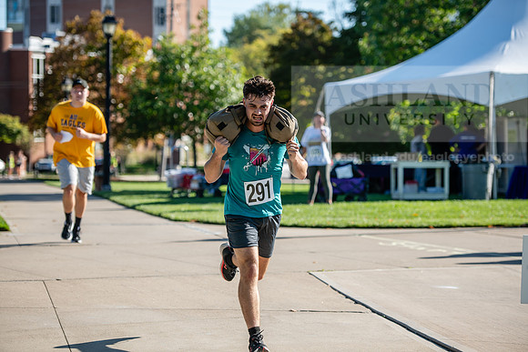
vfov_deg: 13.4
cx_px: 264
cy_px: 176
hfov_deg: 20.0
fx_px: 1496
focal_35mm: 102
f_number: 3.2
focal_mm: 102
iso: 125
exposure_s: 1/1000
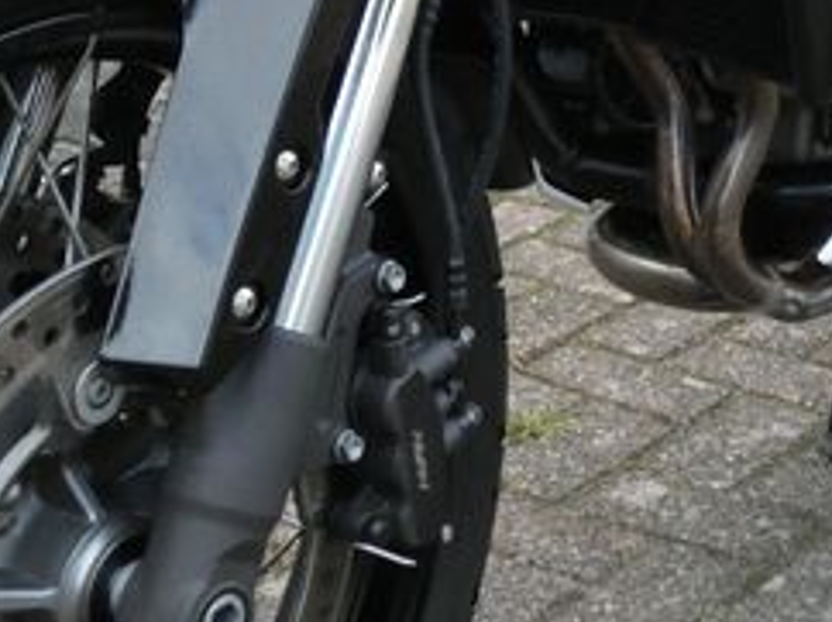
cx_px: 636
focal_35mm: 82
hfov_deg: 23.6
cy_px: -38
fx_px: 1969
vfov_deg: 17.4
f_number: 3.3
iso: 800
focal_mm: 5.5
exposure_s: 1/800
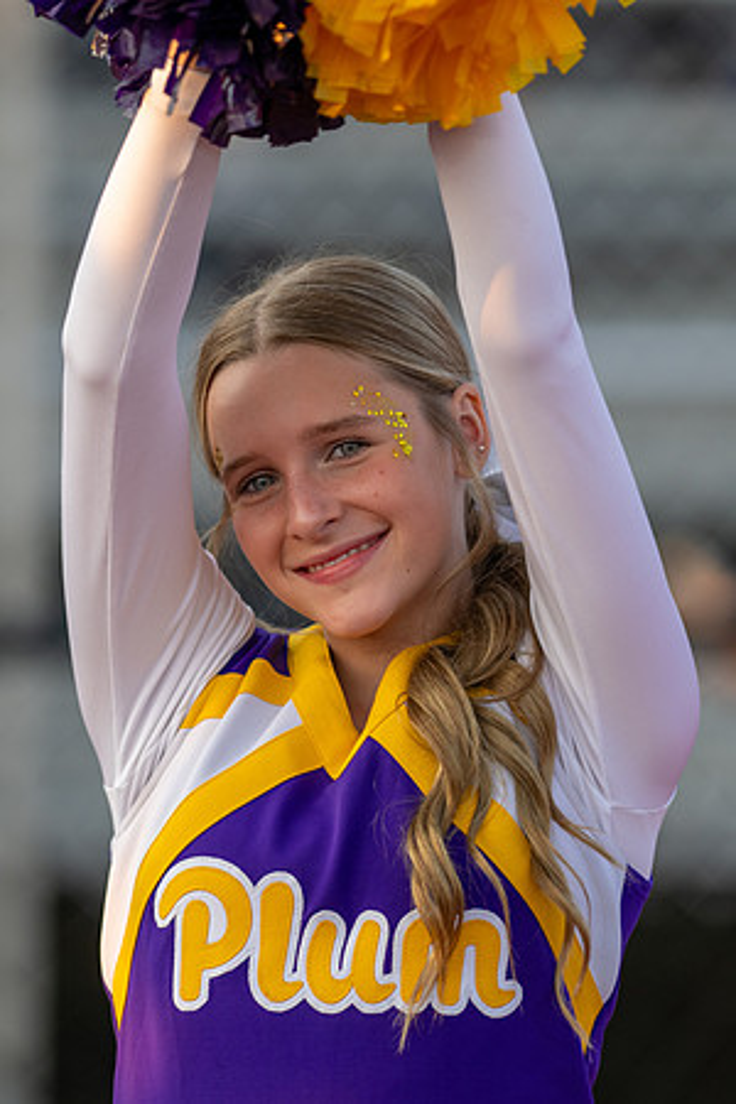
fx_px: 13799
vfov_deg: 4.6
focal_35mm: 450
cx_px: 368
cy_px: 552
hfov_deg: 3.1
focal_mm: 300
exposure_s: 1/640
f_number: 2.8
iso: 360
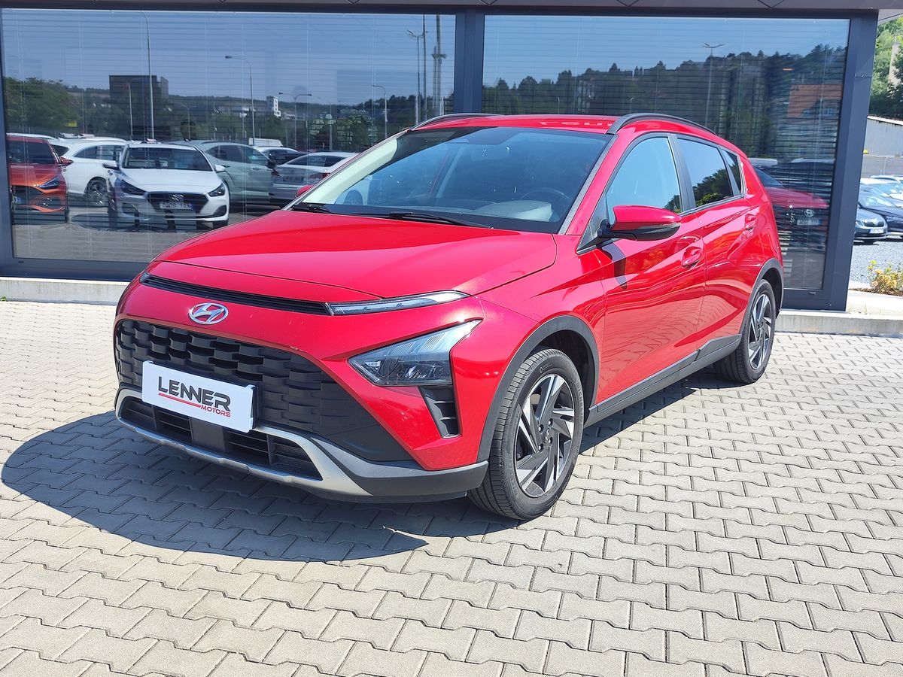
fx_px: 600
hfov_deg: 73.9
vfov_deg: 58.9
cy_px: 338
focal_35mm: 23
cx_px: 452
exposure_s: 1/354
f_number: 1.69
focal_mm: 7.01
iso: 50
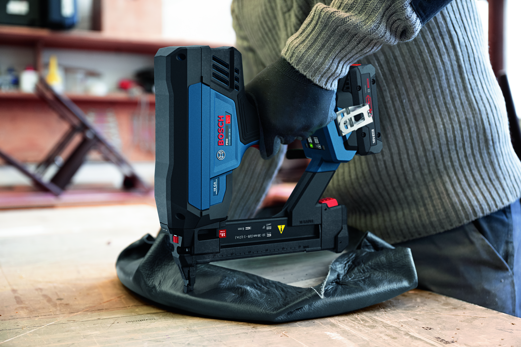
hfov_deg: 45.4
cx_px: 260
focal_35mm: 43
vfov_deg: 31.2
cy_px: 174
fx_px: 622
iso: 1250
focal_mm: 43
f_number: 3.2
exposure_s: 1/125
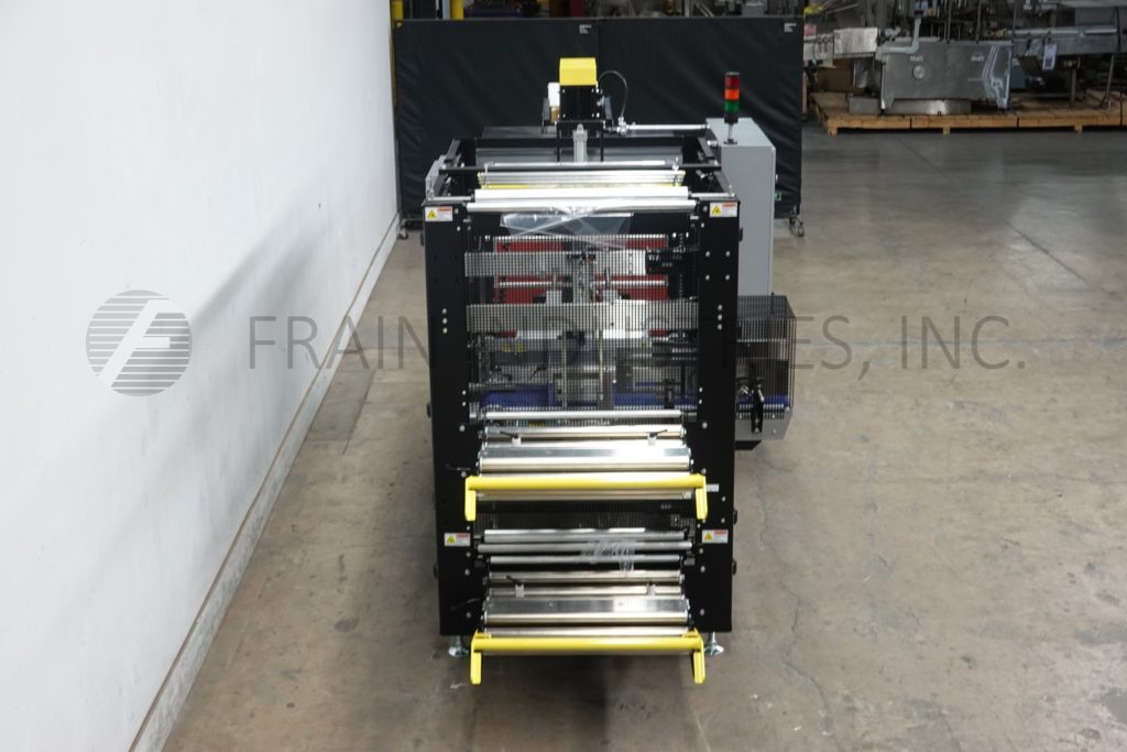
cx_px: 564
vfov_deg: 27.0
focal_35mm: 50
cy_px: 376
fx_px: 1565
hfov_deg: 39.6
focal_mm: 19.03
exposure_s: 1/50
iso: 320
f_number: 4
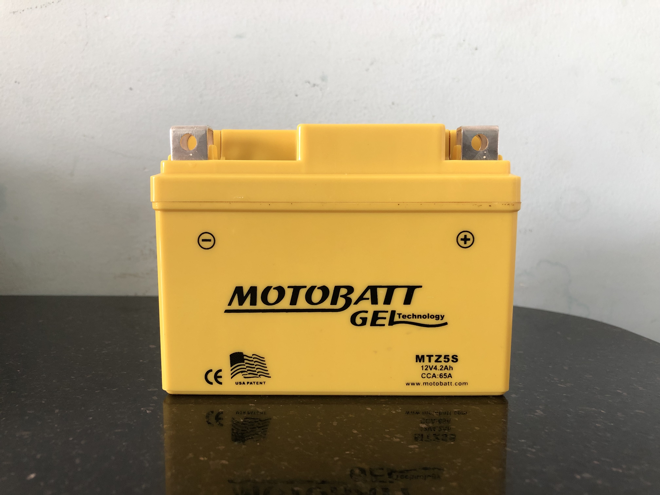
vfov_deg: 49.7
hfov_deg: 63.4
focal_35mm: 28
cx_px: 330
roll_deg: +0.2
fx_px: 534
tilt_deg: -8.6
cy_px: 248
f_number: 1.8
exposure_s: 1/30
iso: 32
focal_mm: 3.99
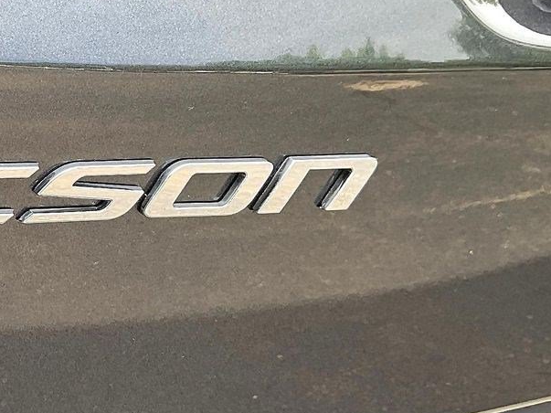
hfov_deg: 23.7
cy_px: 237
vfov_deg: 19.1
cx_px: -60
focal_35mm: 77
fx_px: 1225
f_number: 1.8
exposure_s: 1/130
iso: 16
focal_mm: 3
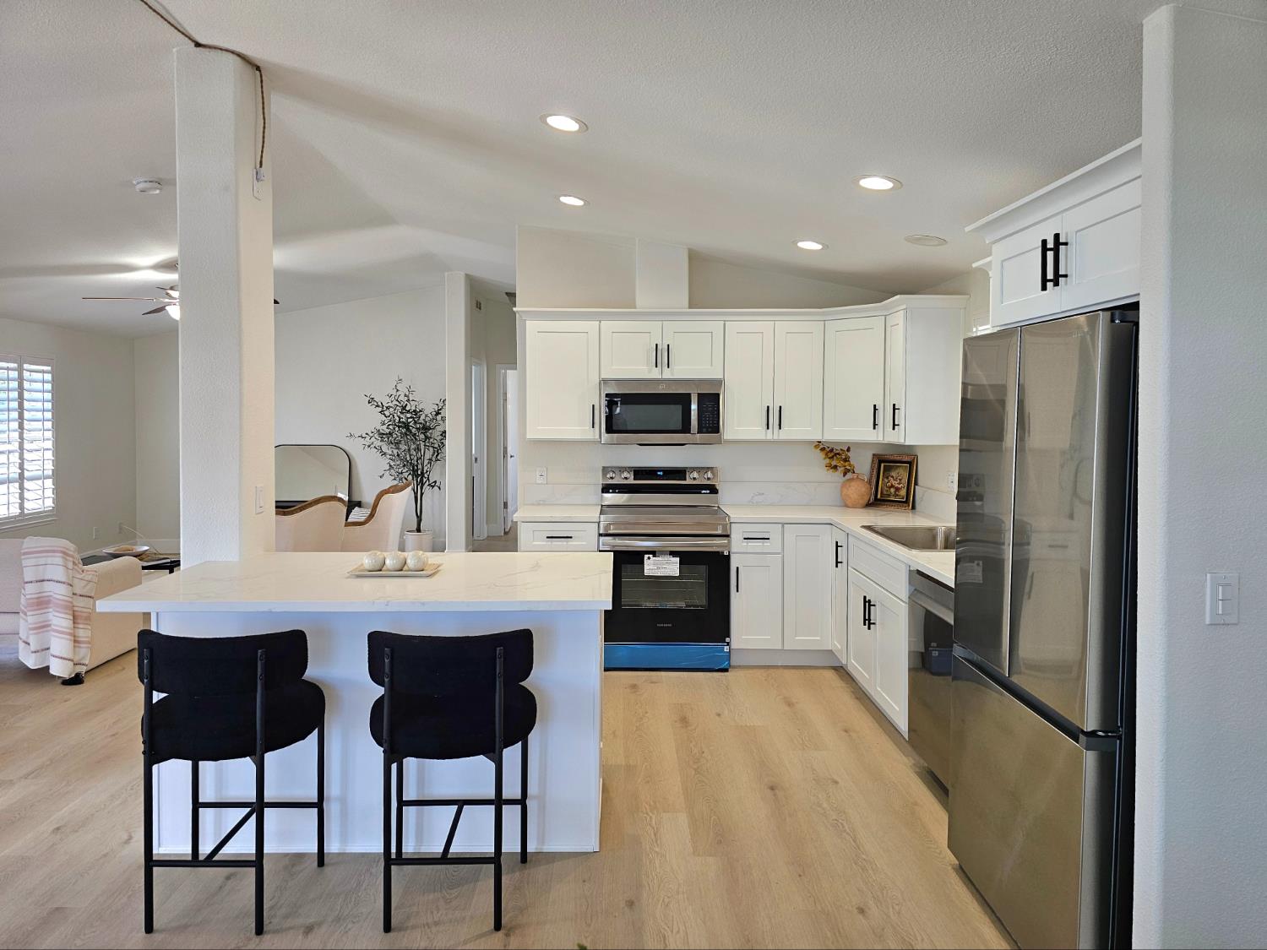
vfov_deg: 58.9
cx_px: 634
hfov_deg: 73.9
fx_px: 842
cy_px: 475
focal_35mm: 23
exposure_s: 1/120
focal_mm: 6.3
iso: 80
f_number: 1.7
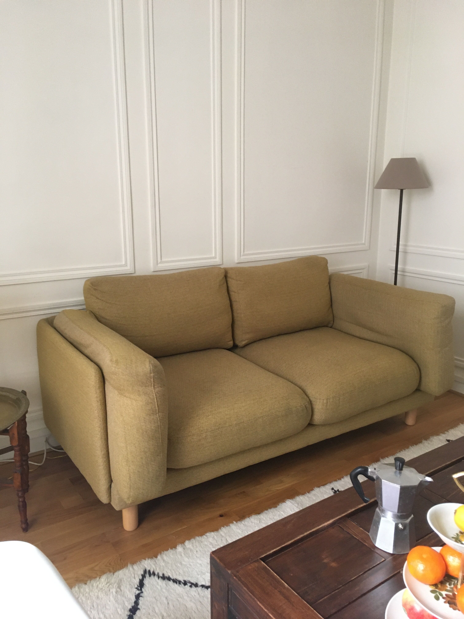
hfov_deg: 48.2
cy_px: 310
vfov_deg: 61.7
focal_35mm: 29
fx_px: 518
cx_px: 232
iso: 200
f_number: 2.2
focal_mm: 4.15
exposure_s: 1/33
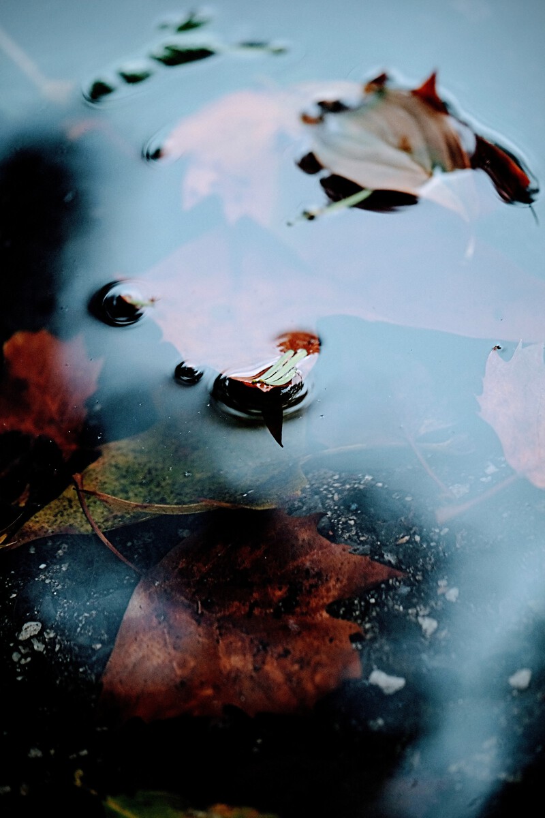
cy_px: 409
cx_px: 272
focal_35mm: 120
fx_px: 2725
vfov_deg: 17.1
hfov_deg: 11.4
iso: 400
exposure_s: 1/75
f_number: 2.8
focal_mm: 80
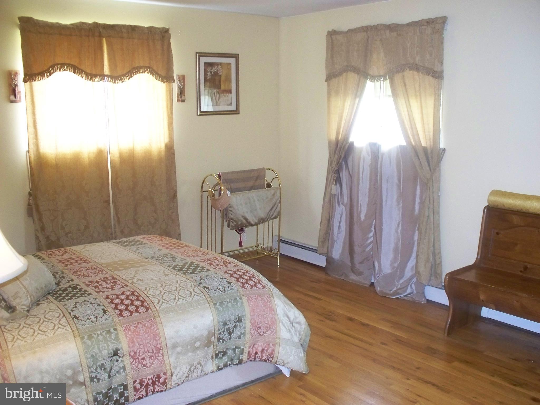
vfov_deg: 39.7
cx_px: 270
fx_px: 562
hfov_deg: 51.4
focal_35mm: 36
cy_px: 202
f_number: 2.8
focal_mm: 7.54
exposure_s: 1/30
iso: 400
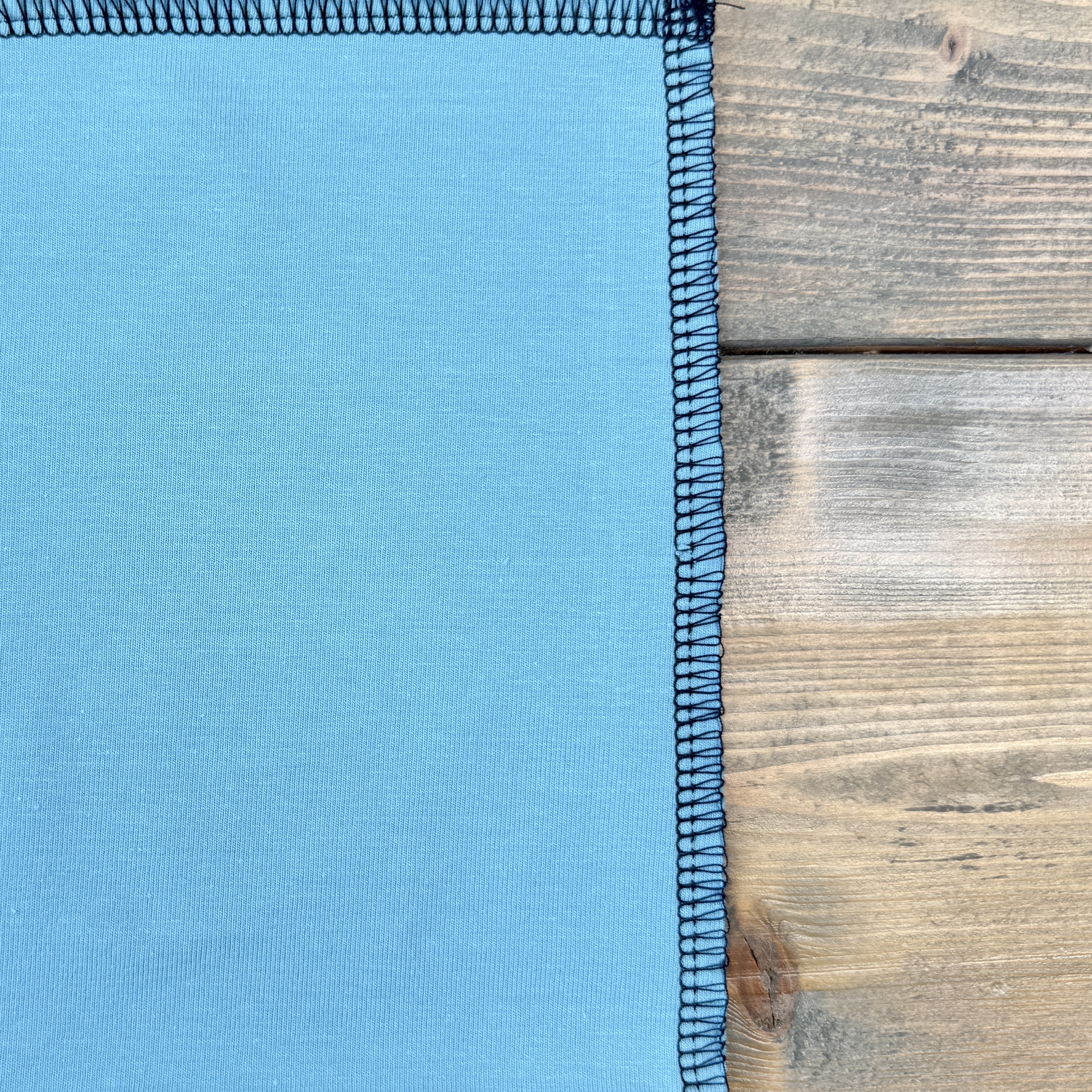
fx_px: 1499
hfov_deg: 38.9
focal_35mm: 42
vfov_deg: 40.0
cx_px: 267
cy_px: 518
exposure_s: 1/137
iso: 50
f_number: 1.78
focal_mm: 6.76
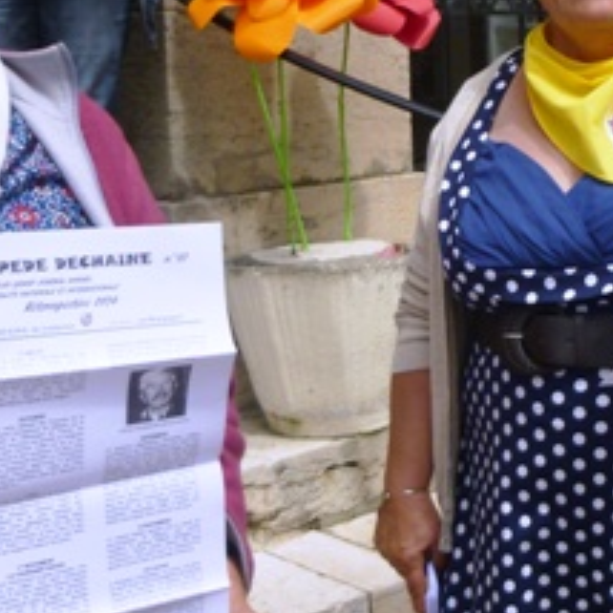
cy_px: 258
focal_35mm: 66
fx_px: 1322
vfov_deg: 26.1
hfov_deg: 25.7
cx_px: 470
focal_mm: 4.5
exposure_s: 1/200
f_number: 9
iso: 100
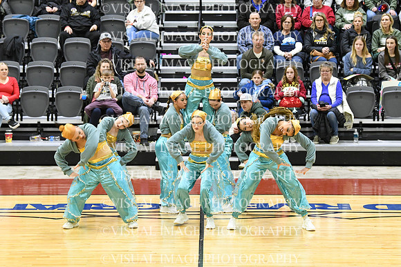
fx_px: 1872
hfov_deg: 12.2
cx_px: 200
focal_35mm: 168
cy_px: 134
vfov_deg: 8.2
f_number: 4
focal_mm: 112
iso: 5000
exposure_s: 1/250
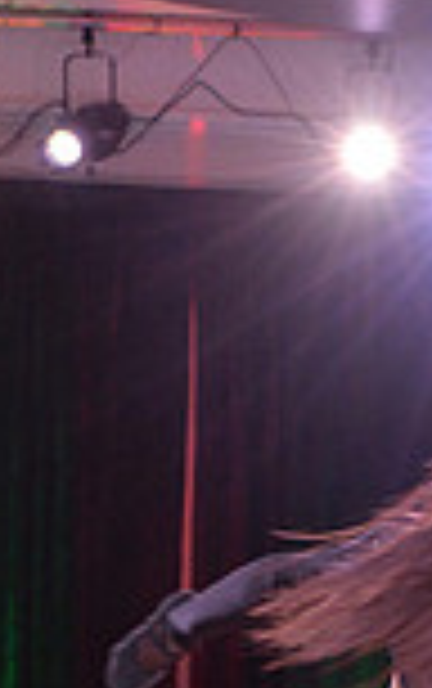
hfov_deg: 3.8
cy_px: 1102
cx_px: 515
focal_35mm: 347
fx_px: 6518
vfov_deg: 6.0
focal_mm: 90
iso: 2000
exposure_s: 1/250
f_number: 6.3
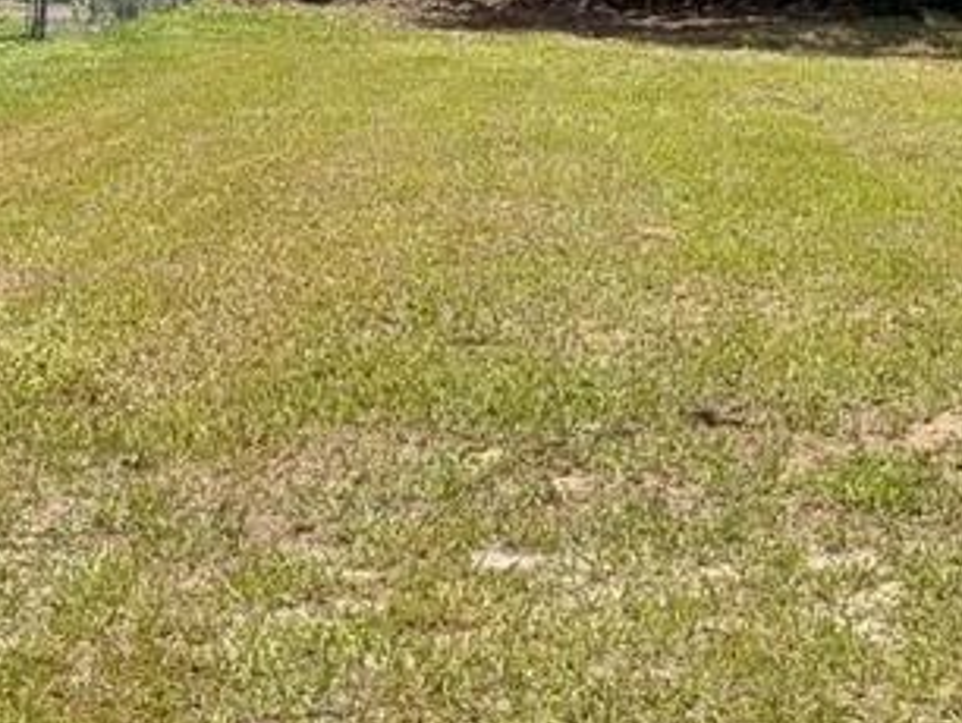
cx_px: 975
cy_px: -69
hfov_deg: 21.6
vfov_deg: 16.5
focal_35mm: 87
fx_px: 2420
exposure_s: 1/2141
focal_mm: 5.96
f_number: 1.6
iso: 50
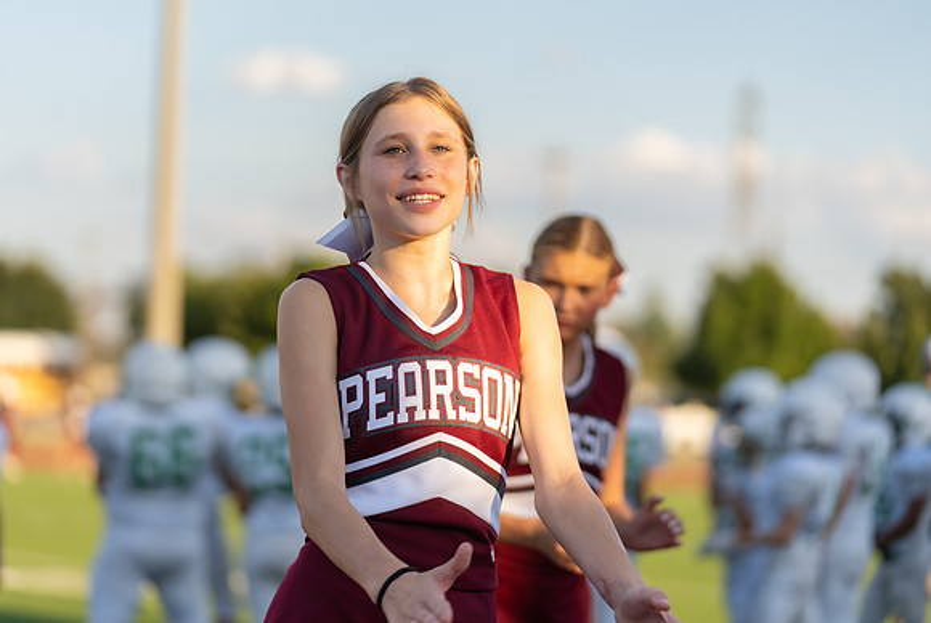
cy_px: 277
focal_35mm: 135
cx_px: 412
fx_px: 3485
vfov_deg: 10.2
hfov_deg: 15.2
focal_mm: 121
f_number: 2.8
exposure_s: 1/640
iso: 100
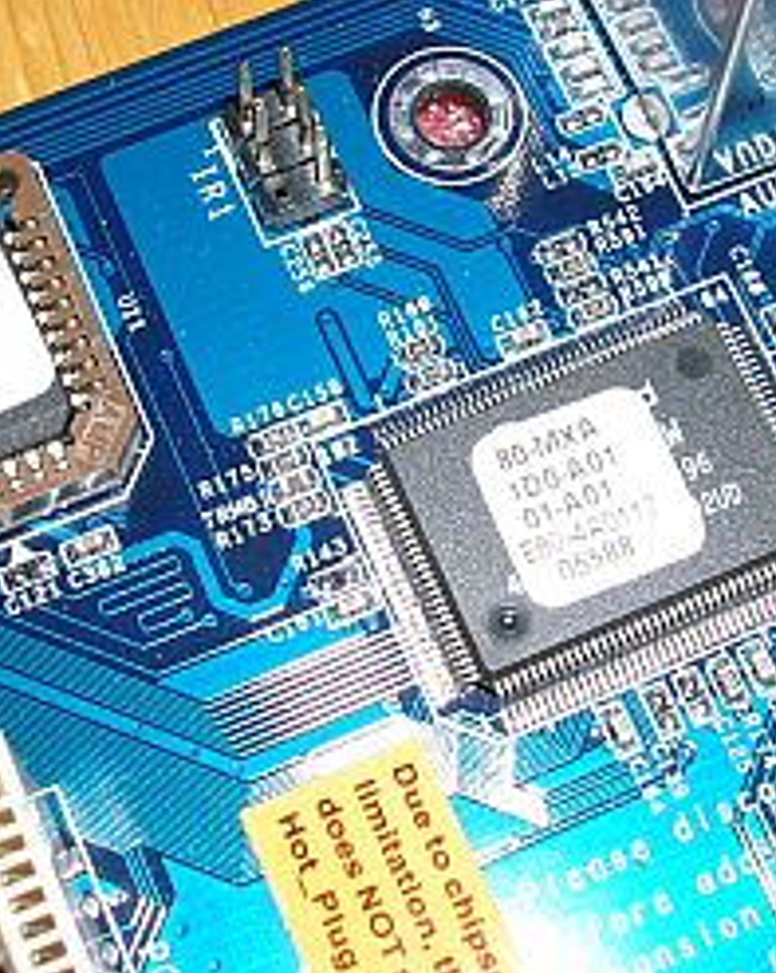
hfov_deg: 19.4
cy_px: 453
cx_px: 477
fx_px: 2272
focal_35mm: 79
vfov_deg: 24.2
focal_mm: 6.6
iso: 50
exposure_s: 1/60.1
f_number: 5.9
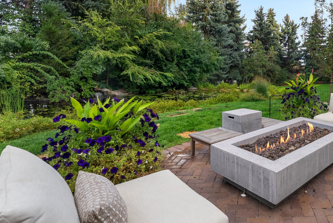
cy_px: 76
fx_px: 213
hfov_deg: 68.7
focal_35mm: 23
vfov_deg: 54.2
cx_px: 267
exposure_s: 1/400
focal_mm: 14
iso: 320
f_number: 7.1
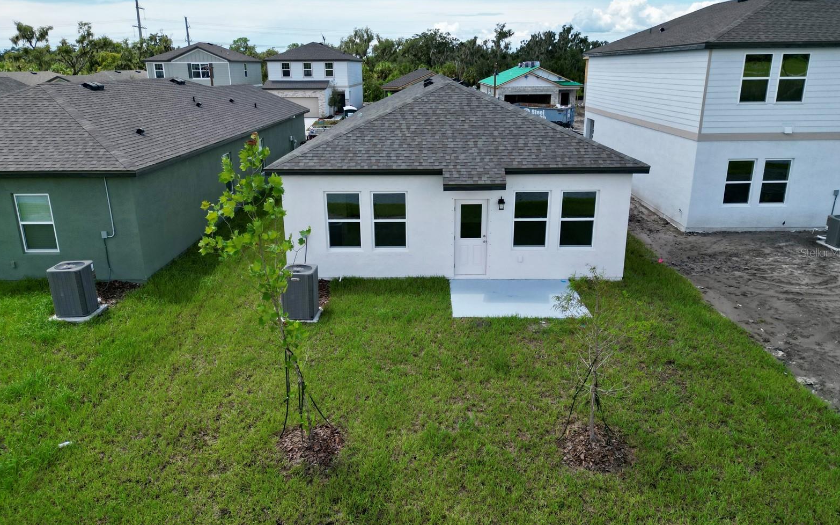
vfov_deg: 47.6
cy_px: 252
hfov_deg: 70.4
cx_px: 422
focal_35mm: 26
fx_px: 595
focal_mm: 6.72
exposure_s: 1/3000
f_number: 1.7
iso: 200
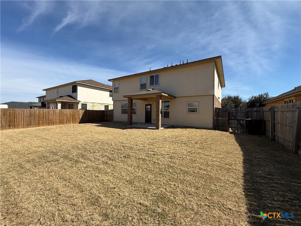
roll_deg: +1.1
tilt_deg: -0.2
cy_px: 113
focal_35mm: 14
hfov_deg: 102.1
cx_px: 150
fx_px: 122
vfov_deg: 85.7
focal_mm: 2.22
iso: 50
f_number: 2.2
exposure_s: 1/1961
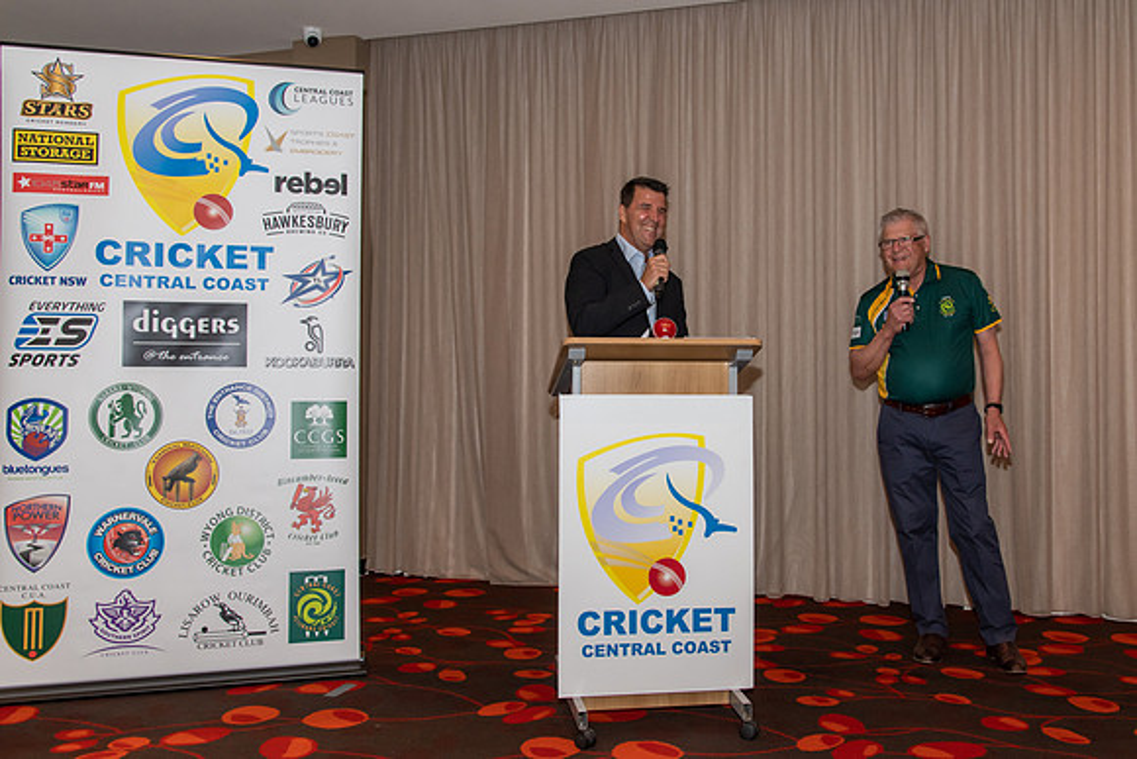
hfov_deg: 57.2
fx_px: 1039
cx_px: 635
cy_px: 361
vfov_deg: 40.1
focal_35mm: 33
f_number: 5.6
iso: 800
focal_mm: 28
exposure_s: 1/60
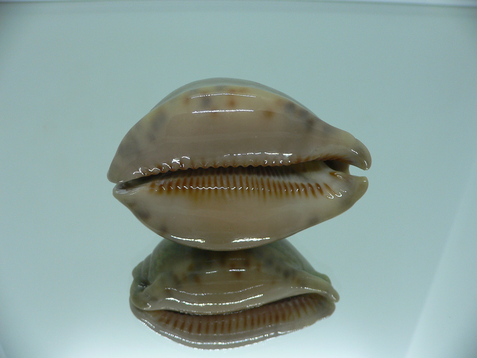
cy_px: 179
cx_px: 238
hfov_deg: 52.6
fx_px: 482
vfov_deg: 40.7
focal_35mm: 35
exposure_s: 1/60
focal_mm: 4.6
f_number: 2.8
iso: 100
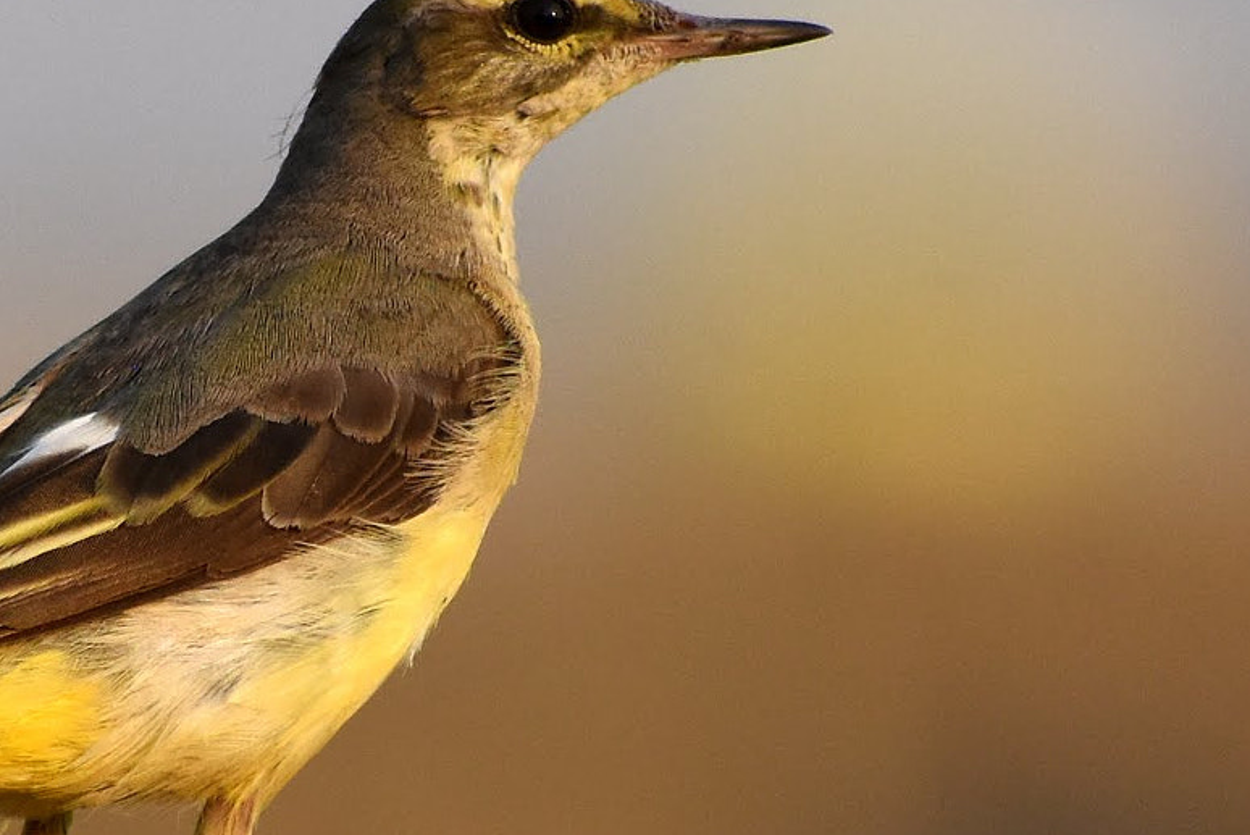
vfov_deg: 1.5
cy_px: 562
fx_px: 32308
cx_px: 220
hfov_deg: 2.2
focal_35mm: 930
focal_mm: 300
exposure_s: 1/1600
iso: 560
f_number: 6.3
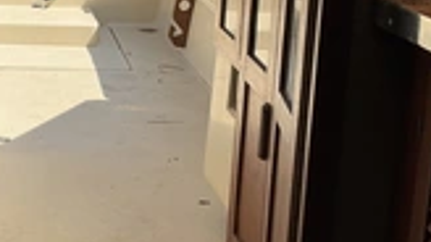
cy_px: 11
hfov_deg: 27.2
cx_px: 110
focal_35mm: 77
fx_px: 879
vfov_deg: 15.4
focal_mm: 3
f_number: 1.8
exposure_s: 1/1055
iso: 25
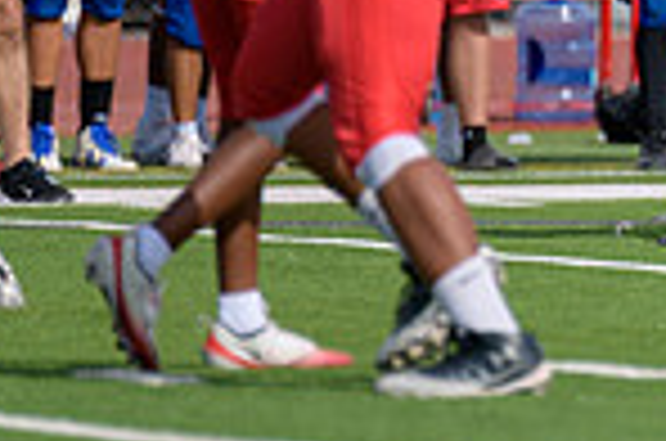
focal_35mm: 1179
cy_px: -97
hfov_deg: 1.8
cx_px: 1238
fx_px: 21765
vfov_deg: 1.2
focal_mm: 300
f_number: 2.8
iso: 200
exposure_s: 1/3200
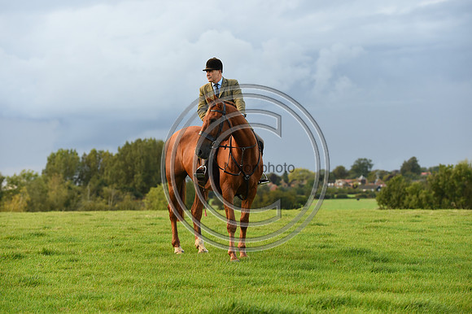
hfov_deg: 17.7
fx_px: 1520
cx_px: 236
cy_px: 157
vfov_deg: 11.8
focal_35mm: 116
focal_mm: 116
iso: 800
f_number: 4.5
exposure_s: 1/640
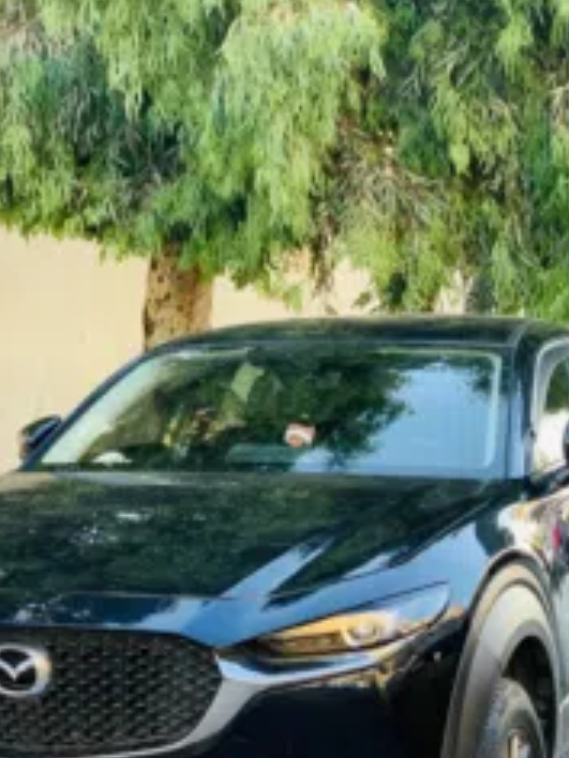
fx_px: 1929
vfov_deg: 22.2
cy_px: 498
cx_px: 251
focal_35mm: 88
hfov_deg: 16.8
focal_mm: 6
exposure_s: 1/122
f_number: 2.4
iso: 100
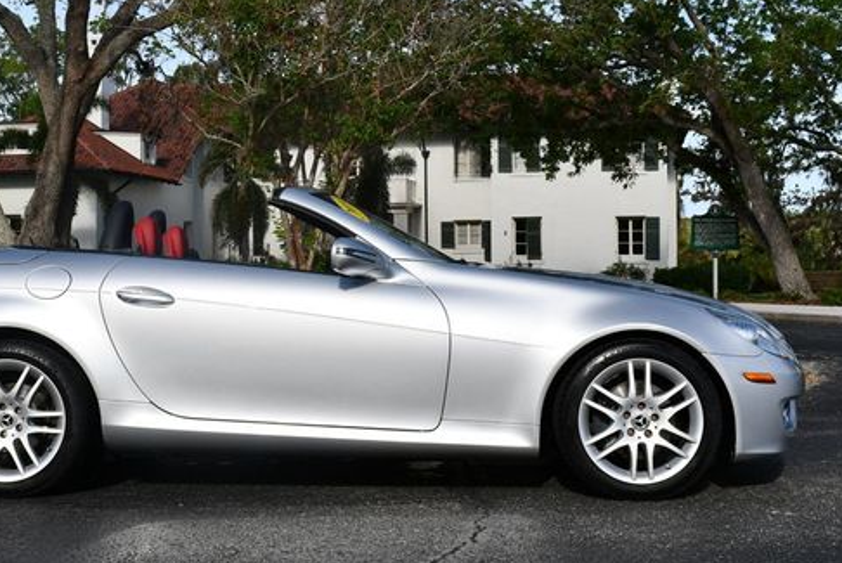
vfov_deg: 23.4
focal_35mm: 58
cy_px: 227
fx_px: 1358
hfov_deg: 34.4
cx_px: 350
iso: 100
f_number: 9
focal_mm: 22
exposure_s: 1/320
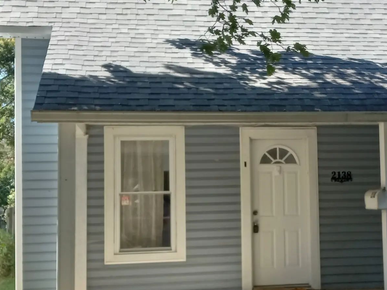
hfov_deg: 27.4
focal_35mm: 70
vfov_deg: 21.0
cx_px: 291
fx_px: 783
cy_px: 143
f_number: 1.8
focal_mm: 3.94
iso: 40
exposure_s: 1/510
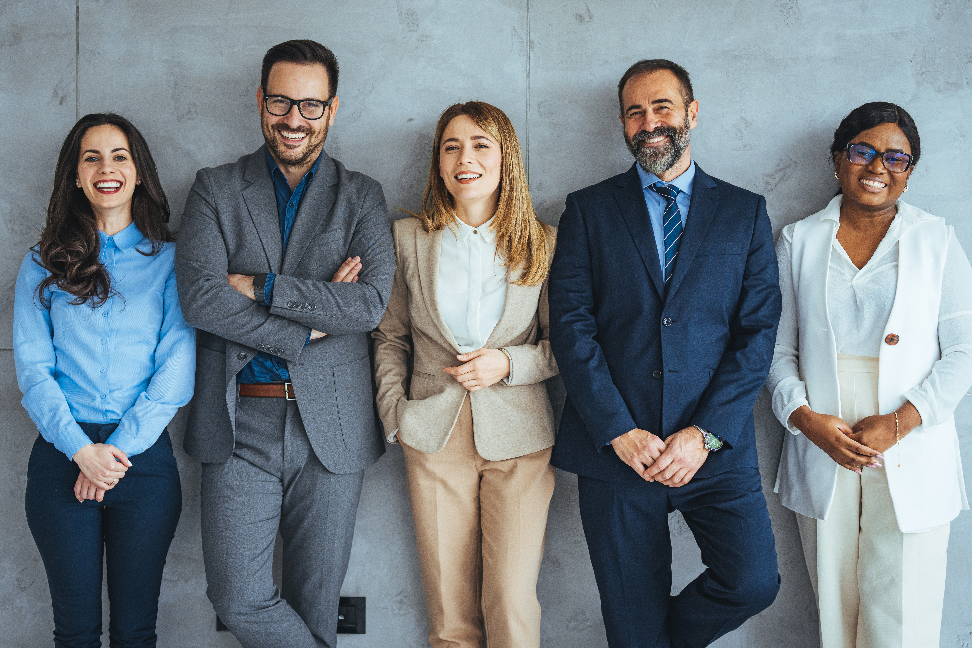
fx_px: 1512
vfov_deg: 24.2
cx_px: 485
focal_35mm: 56
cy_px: 305
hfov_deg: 35.6
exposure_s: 1/400
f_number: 2
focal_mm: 50
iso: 640
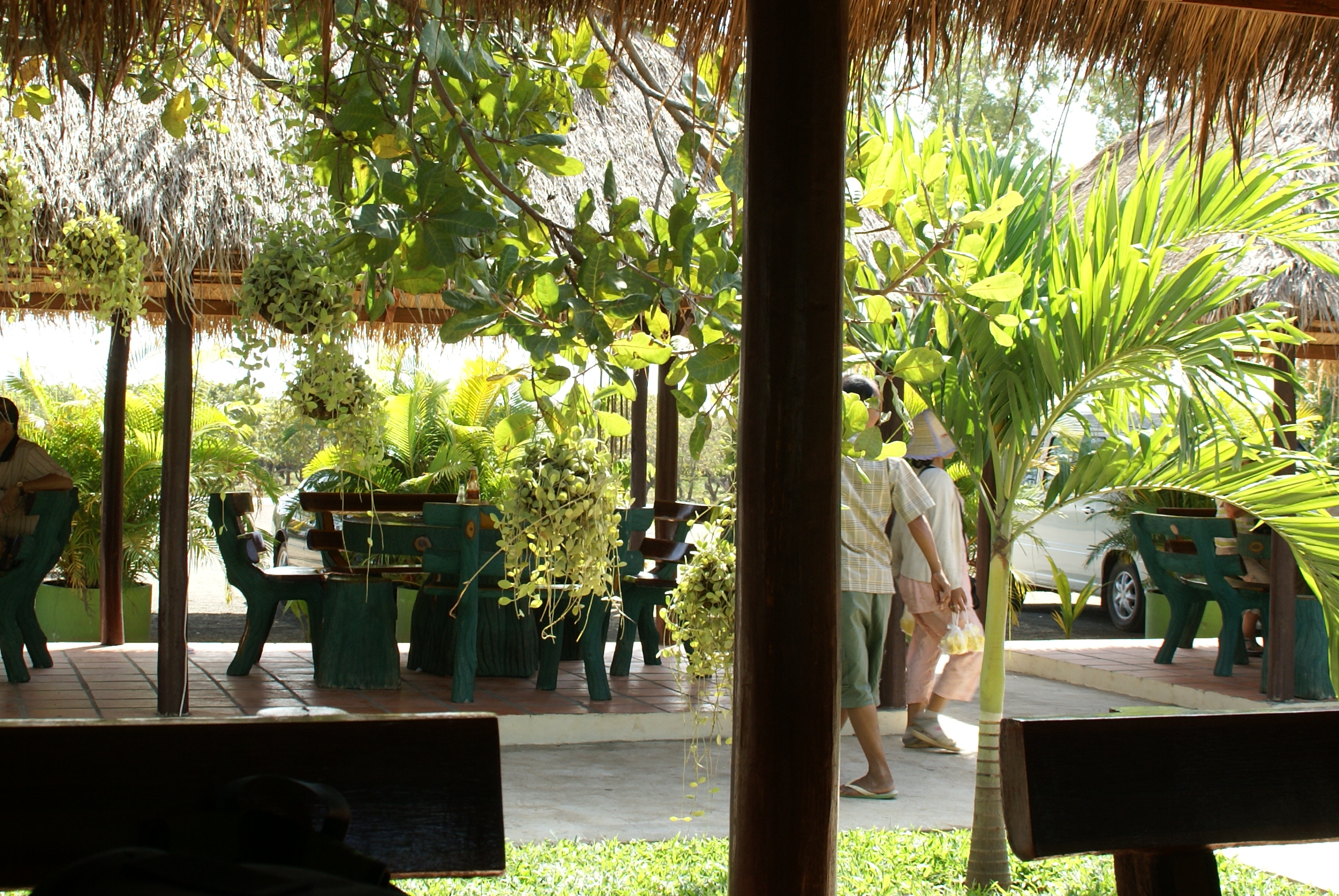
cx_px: 598
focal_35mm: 60
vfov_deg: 22.6
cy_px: 328
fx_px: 2234
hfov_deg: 33.3
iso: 100
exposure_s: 1/80
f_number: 8
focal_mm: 24
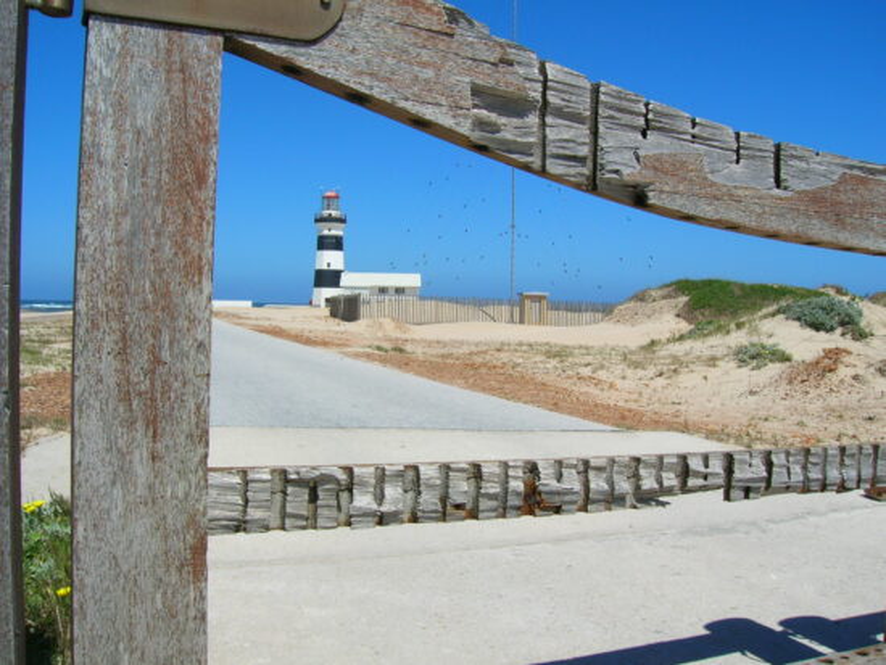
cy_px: 332
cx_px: 443
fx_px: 871
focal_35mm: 34
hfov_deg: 53.9
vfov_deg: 41.8
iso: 50
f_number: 4.9
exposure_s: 1/641
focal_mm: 5.7
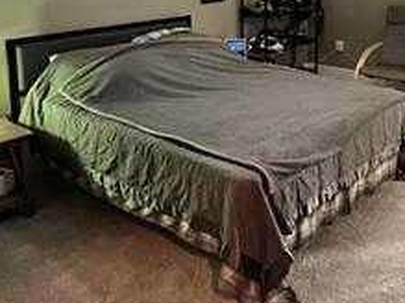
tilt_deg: -8.0
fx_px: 444
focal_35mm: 38
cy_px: 20
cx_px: 309
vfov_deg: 35.1
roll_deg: -0.1
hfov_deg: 47.0
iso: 500
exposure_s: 1/12
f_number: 1.8
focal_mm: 1.57
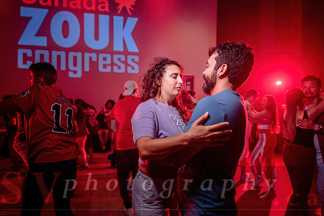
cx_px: 162
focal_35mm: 24
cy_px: 108
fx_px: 216
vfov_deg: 53.2
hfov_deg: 73.7
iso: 800
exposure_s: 1/60
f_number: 2.8
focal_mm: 24
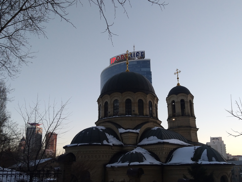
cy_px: 102
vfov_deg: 39.6
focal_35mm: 36
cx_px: 126
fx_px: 252
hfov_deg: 51.3
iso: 50
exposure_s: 1/189
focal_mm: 3.93
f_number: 1.7
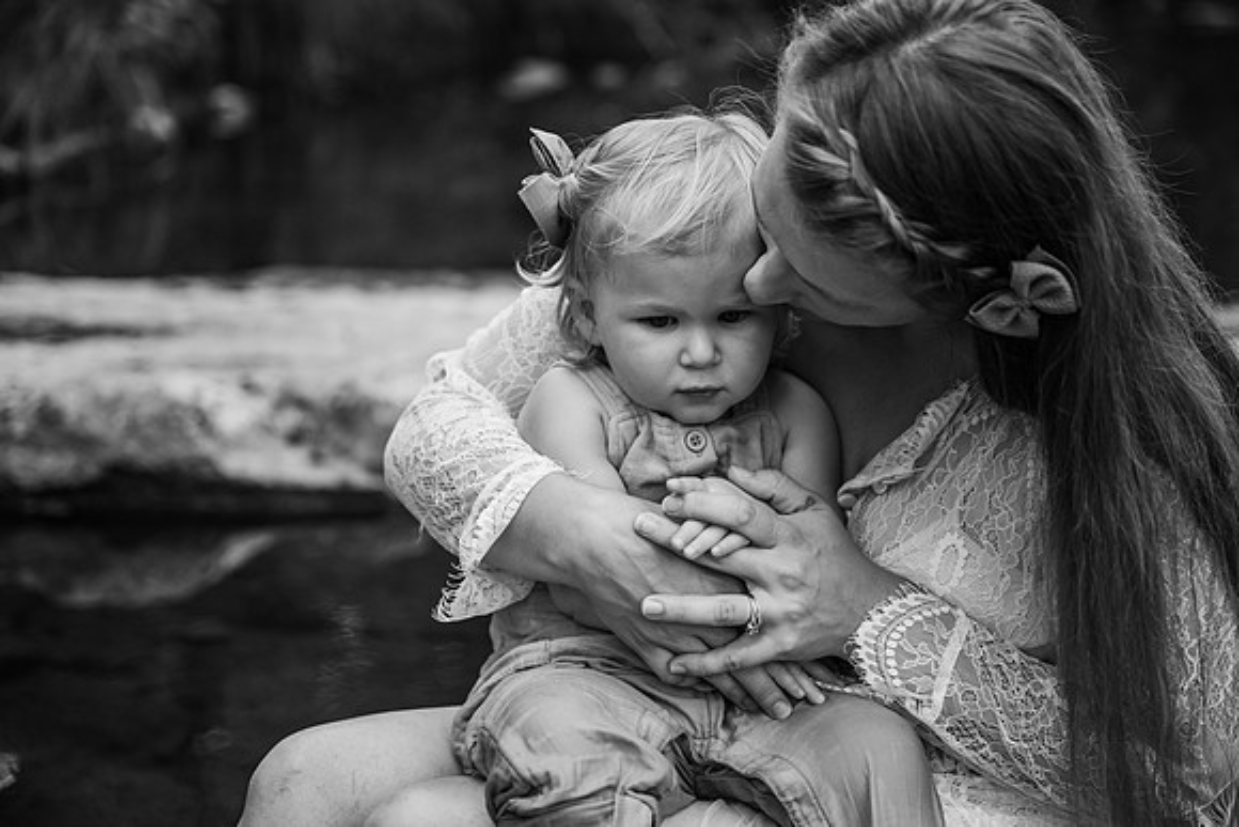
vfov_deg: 23.4
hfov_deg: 34.5
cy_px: 414
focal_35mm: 58
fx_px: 1997
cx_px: 620
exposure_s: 1/1600
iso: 500
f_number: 2.8
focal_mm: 58
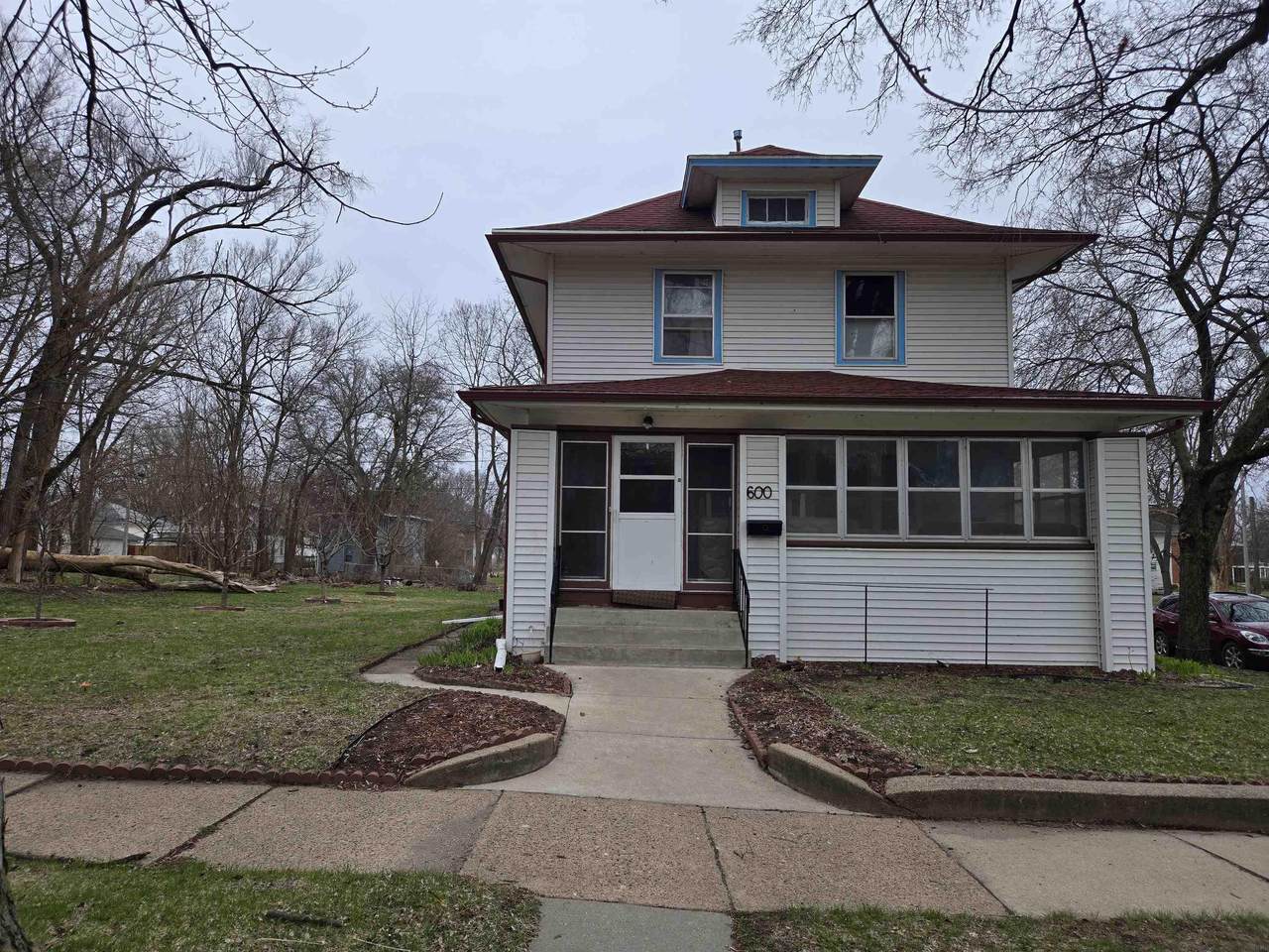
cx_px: 634
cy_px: 476
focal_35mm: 23
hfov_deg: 73.9
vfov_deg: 58.9
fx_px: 843
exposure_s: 1/455
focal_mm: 5.4
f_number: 1.8
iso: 25
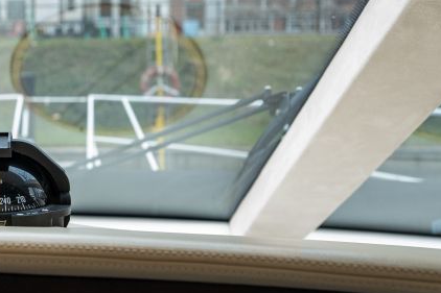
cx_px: 3
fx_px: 784
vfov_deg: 21.2
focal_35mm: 64
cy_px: 128
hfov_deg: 29.4
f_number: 4
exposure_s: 1/800
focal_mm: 30
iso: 1250
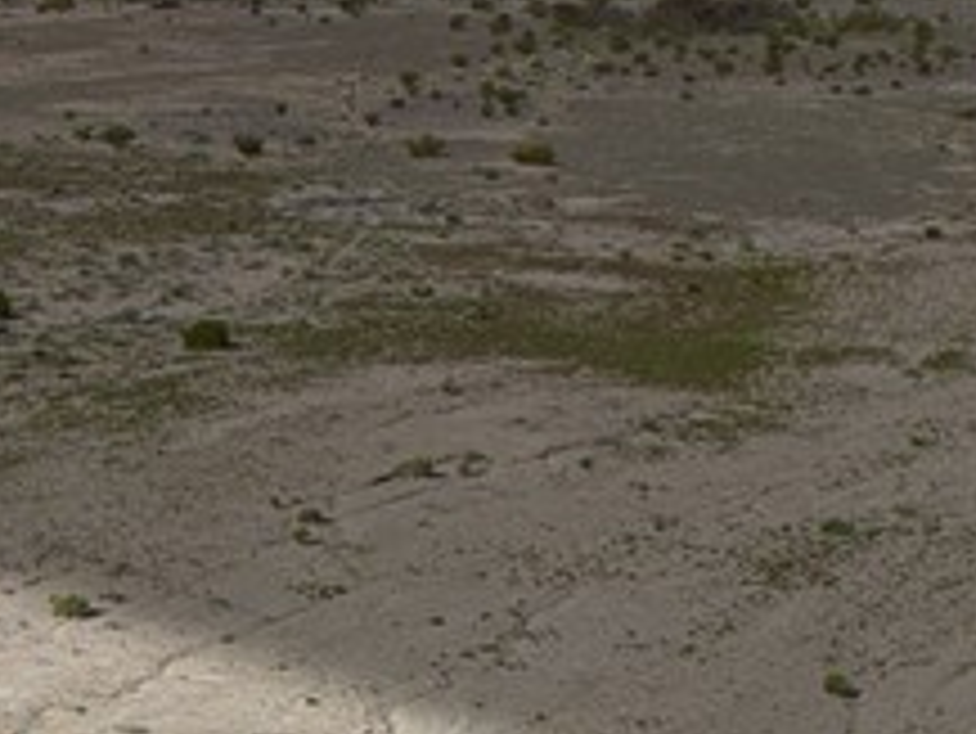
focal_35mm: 113
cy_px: 878
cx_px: -54
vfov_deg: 12.8
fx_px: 3188
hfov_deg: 16.9
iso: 100
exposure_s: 1/640
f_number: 2.8
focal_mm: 12.29
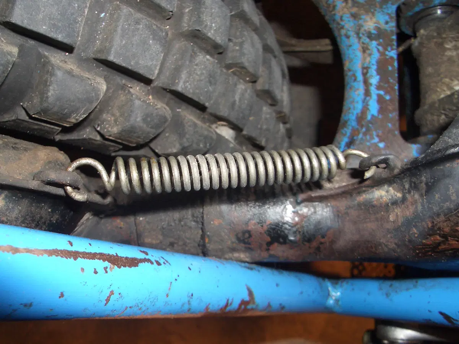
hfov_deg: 52.6
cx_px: 230
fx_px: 464
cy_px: 172
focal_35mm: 35
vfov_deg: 40.7
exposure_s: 1/40
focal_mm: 5.8
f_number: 4.3
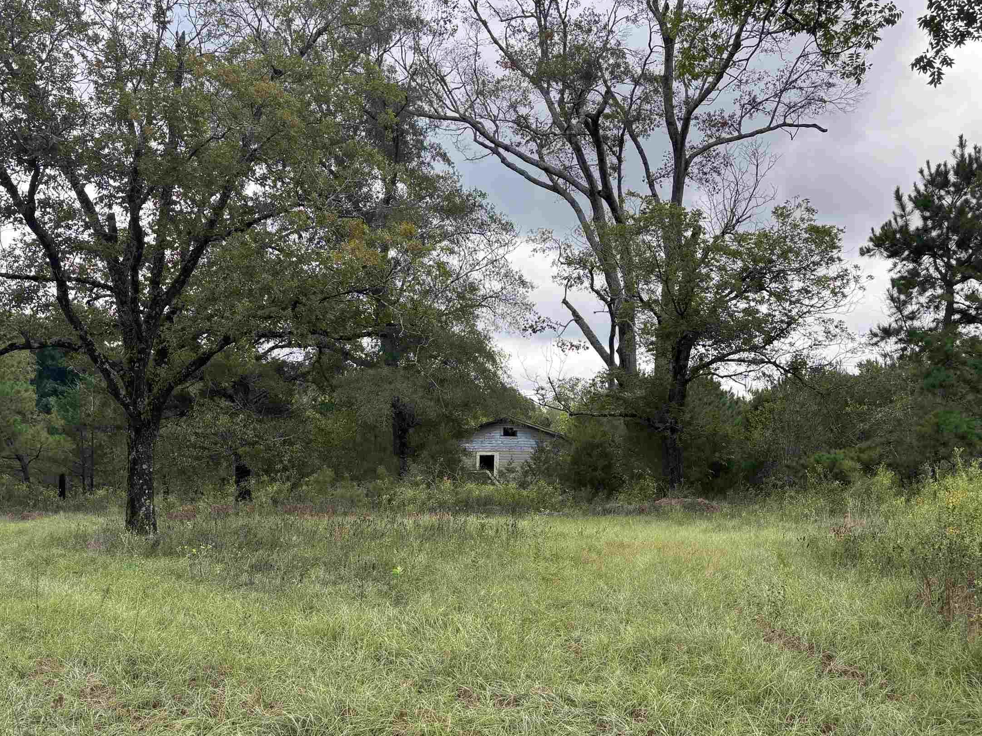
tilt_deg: -0.4
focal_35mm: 37
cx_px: 465
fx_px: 1050
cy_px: 461
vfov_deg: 38.4
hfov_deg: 50.1
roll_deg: -3.6
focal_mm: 5.96
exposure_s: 1/697
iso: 50
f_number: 1.6
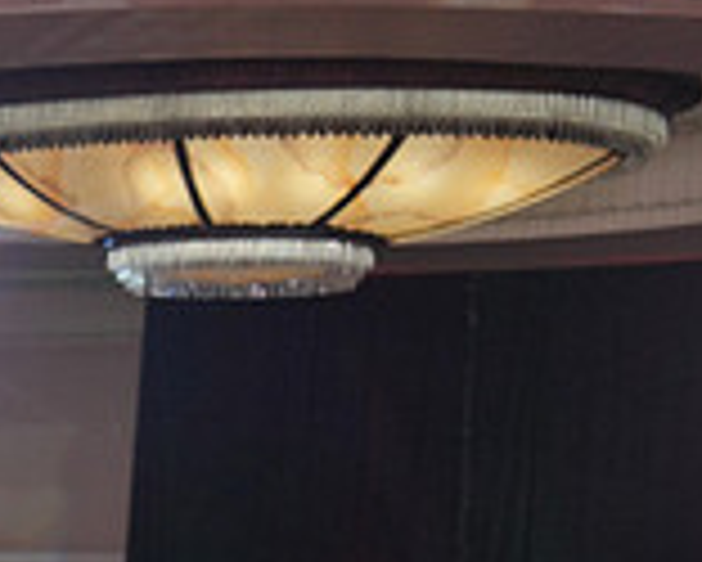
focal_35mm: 188
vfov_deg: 8.1
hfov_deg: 9.8
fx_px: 3908
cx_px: -464
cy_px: 861
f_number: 4
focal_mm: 54
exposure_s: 1/500
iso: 1250
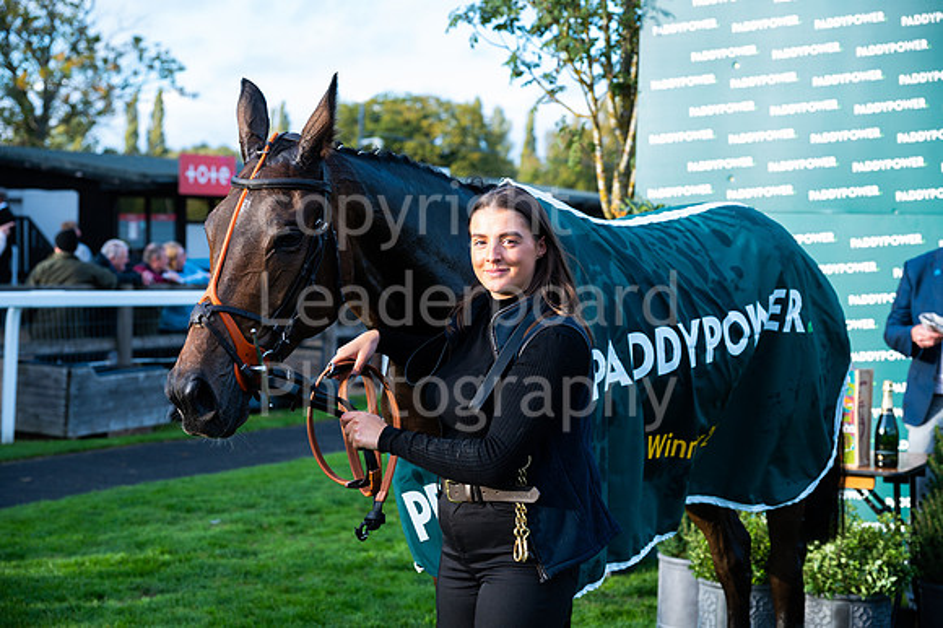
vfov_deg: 21.9
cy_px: 314
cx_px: 472
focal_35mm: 62
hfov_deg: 32.4
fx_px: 1623
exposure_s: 1/400
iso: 500
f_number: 4.5
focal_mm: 62
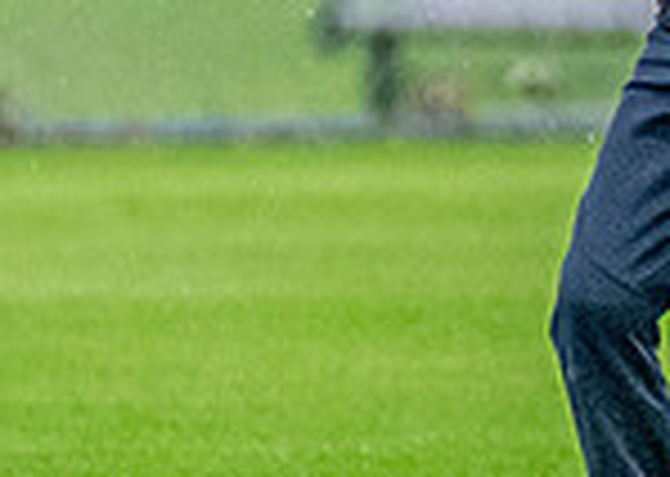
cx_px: 851
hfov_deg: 0.8
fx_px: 45283
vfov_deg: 0.6
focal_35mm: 2383
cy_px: 40
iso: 2000
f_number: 2.8
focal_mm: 200
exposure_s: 1/1000
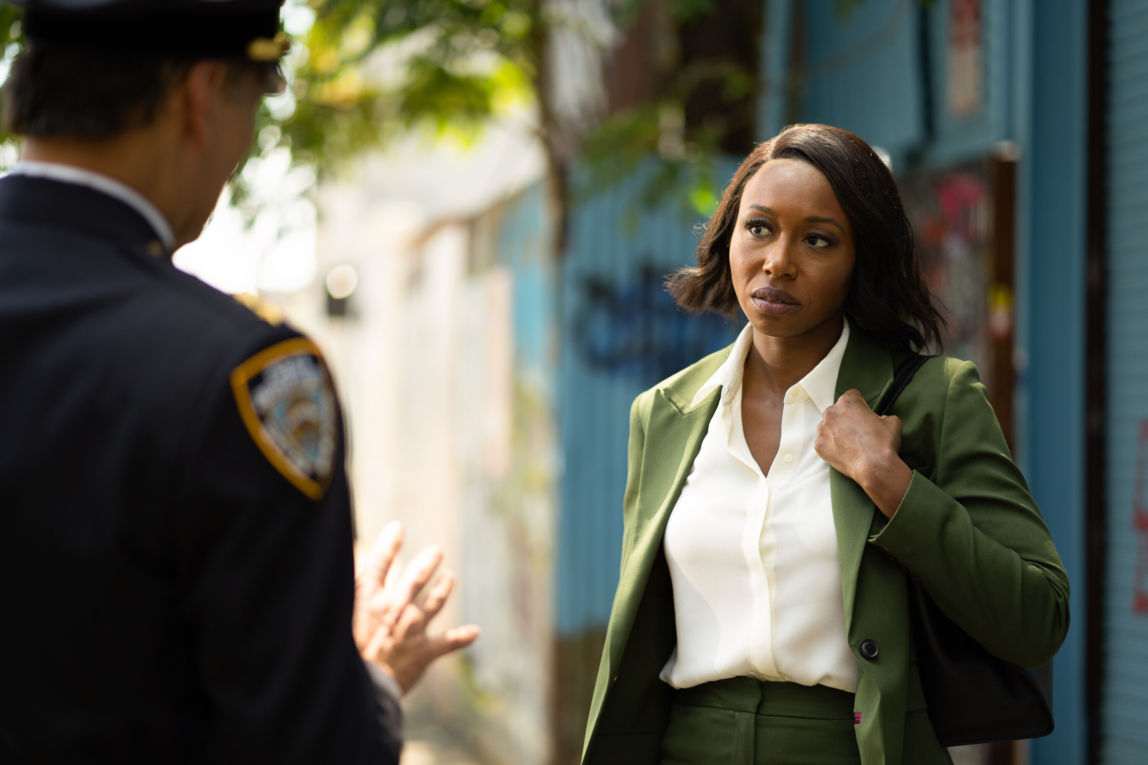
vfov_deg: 16.1
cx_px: 574
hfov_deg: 23.9
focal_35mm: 85
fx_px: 2710
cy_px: 382
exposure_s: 1/1250
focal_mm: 85
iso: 200
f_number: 1.8
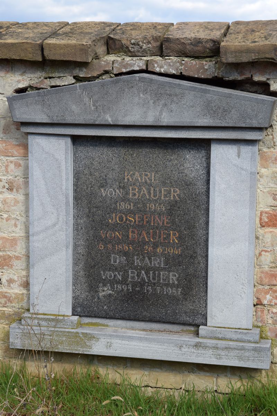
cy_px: 208
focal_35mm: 78
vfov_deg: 26.0
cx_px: 138
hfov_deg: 17.5
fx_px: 900
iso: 200
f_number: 8
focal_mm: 52
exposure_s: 1/320
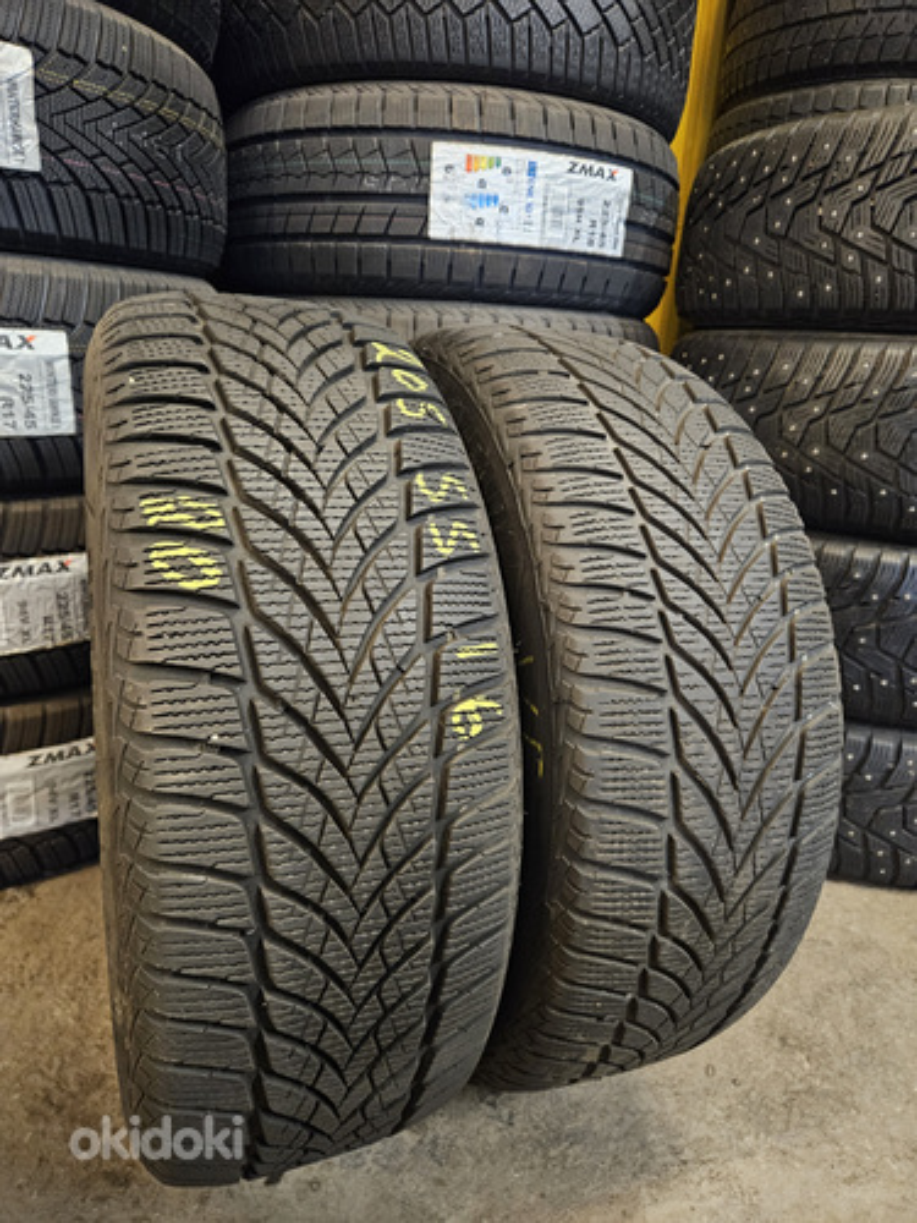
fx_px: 812
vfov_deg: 73.9
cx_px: 458
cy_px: 612
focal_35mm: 23
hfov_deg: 58.9
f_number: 1.8
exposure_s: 1/25
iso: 800
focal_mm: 5.4
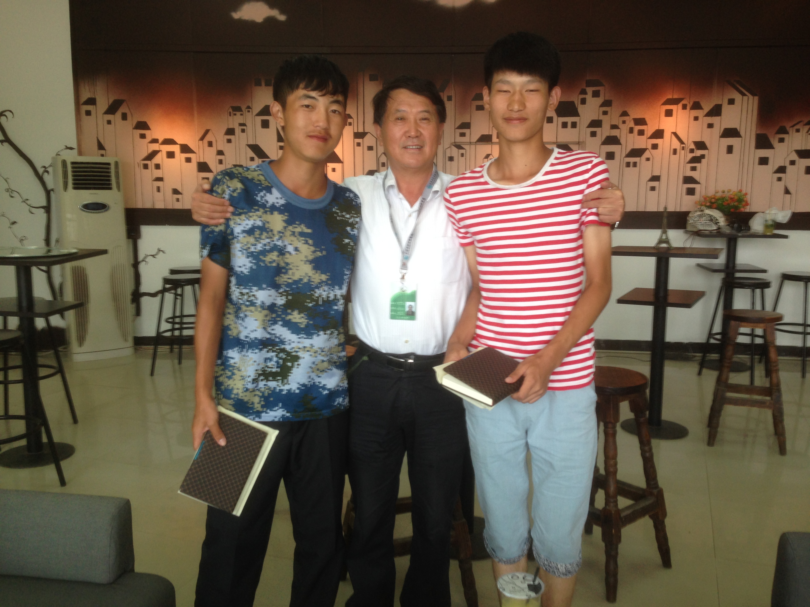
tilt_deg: -7.1
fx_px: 772
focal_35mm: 33
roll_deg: -0.4
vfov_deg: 42.9
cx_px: 405
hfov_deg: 55.4
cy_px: 304
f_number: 2.4
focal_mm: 4.12
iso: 50
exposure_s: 1/30
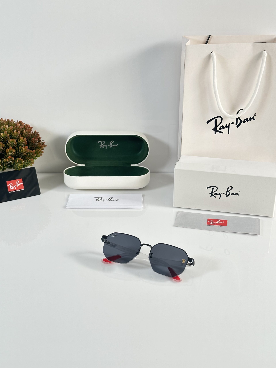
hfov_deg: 30.3
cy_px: 184
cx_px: 138
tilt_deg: -26.9
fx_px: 510
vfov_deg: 39.7
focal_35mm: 48
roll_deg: +0.1
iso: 64
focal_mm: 6.86
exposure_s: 1/100
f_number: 1.78
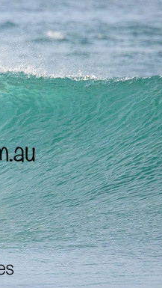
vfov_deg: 1.2
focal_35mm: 1730
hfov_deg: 0.7
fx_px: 13191
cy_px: 145
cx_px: -99
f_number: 13
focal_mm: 800
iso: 2200
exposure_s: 1/2000
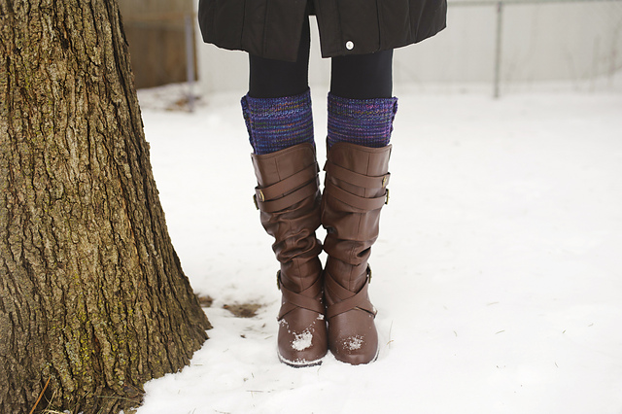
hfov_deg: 54.5
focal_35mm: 35
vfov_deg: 37.8
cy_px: 207
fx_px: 604
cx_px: 311
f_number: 2.8
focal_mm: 35
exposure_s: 1/640
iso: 250
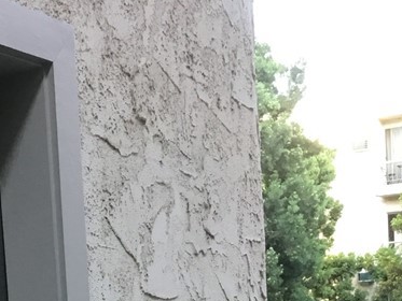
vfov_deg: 16.3
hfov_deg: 22.5
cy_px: 411
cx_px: 52
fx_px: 987
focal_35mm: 85
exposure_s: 1/30
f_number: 2.4
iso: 40
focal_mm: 3.3
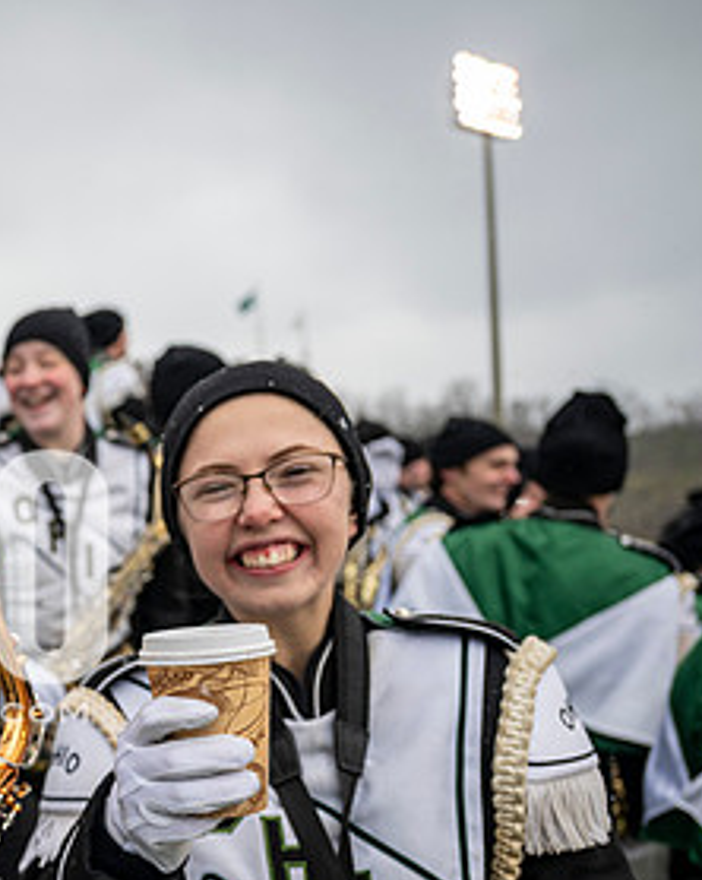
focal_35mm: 47
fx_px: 1222
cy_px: 600
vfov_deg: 39.0
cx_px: -130
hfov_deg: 28.2
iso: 160
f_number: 2.8
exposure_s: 1/500
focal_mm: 24
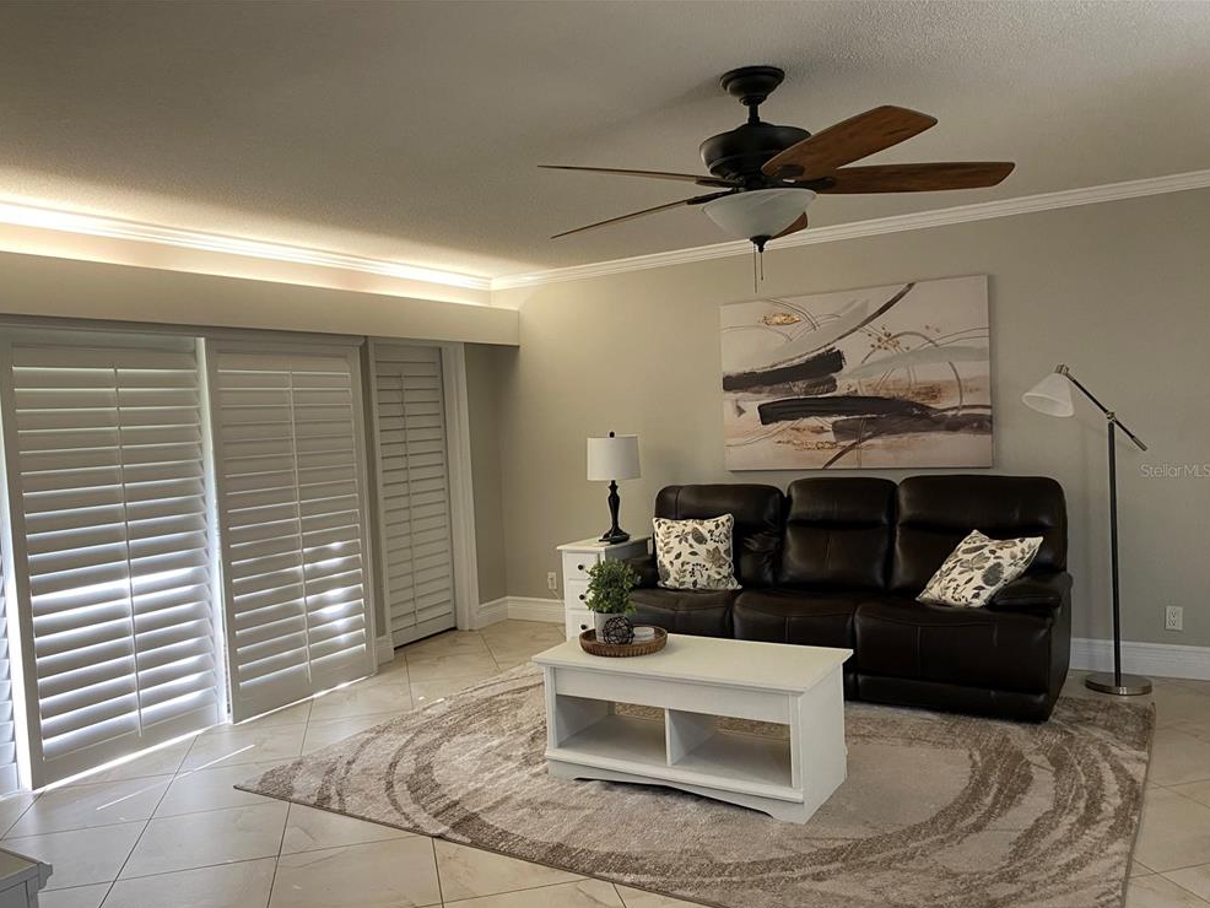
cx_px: 587
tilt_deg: -2.7
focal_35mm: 27
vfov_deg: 51.4
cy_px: 470
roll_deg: +2.4
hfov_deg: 65.3
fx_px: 944
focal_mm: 4.25
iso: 160
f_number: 1.8
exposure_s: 1/60
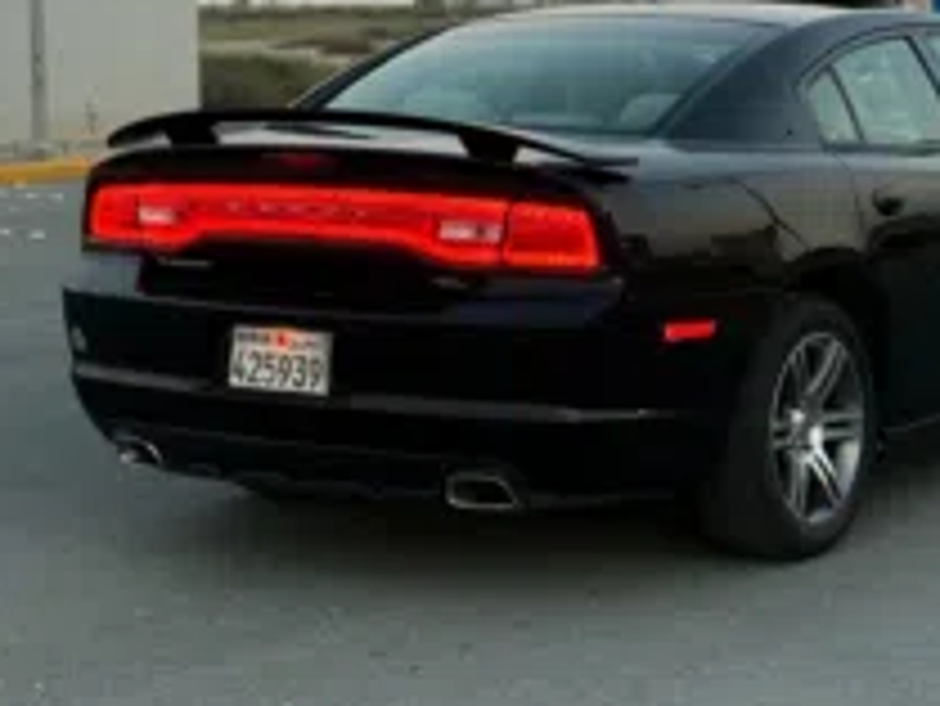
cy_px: 193
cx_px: 666
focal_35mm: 92
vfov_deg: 16.0
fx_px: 2500
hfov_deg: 21.2
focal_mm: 6.76
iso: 100
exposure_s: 1/110
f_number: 1.78
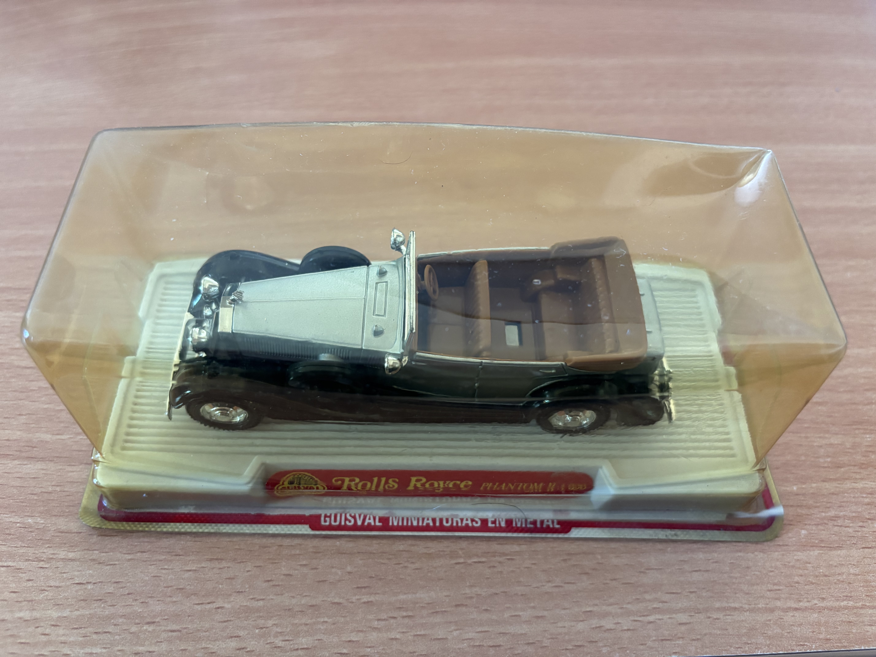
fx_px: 658
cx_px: 438
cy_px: 328
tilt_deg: -56.9
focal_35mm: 26
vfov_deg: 53.1
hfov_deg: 67.3
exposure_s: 1/60
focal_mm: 5.96
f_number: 1.6
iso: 500
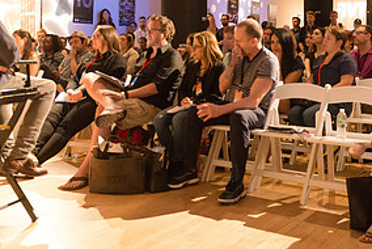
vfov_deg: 27.1
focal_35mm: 49
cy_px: 56
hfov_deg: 40.0
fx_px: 507
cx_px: 232
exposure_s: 1/200
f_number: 2.8
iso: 4000
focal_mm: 24
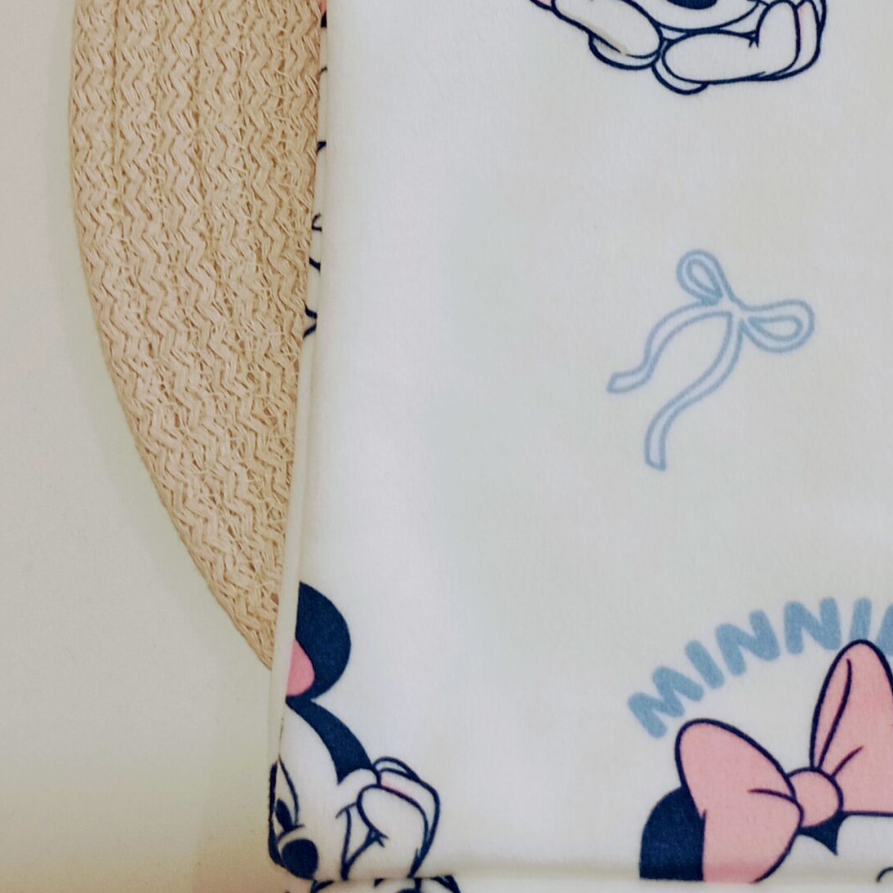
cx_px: 677
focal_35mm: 58
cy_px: 295
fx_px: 1693
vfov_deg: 29.3
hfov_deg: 29.1
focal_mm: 4.27
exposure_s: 1/33.3
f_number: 1.8
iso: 360
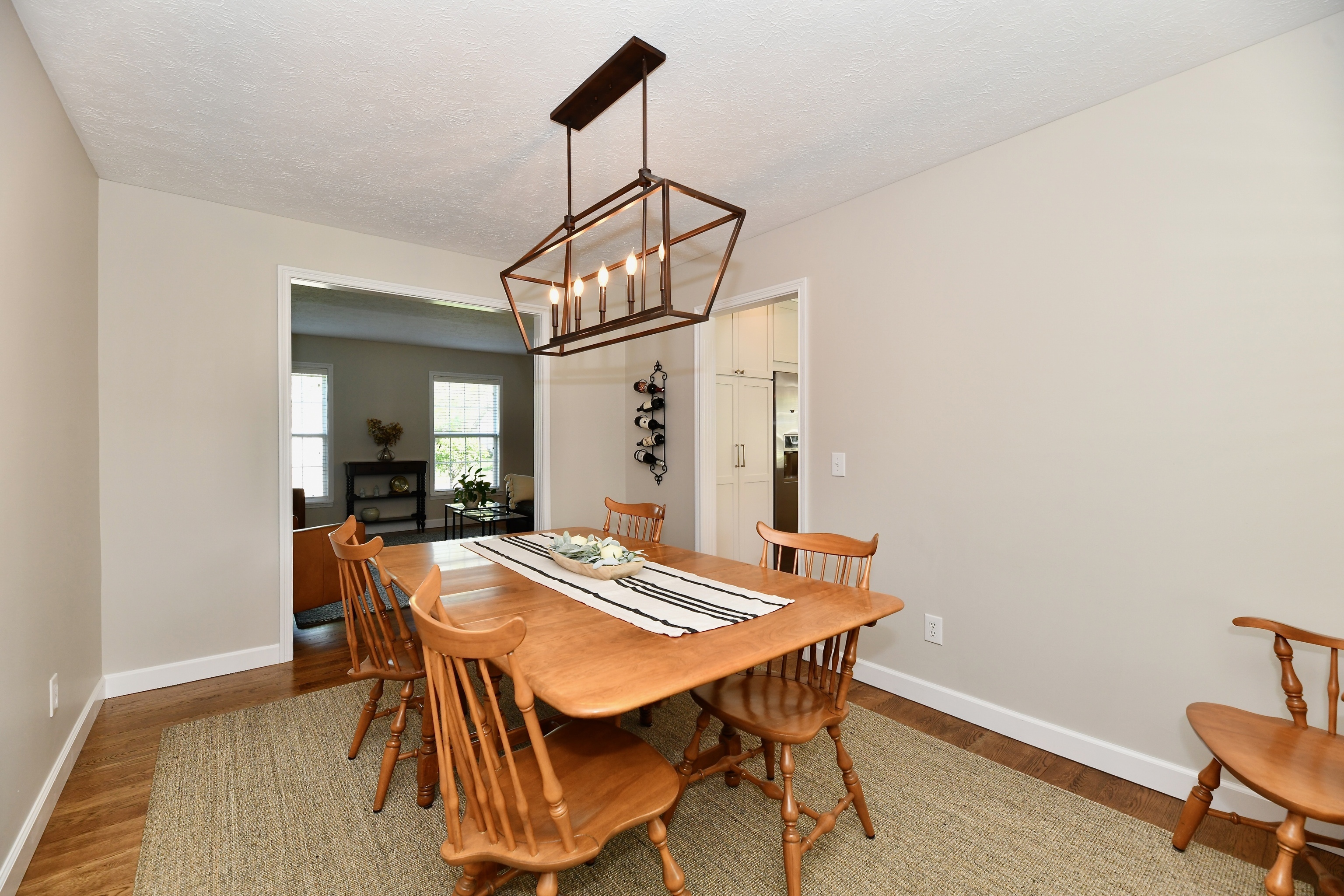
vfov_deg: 81.2
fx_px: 523
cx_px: 672
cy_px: 448
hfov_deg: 104.3
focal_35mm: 14
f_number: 6.3
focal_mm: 14
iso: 640
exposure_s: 1/60
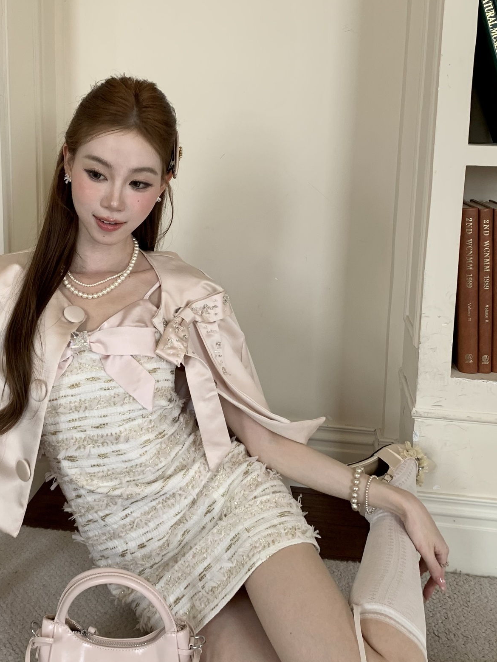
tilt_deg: -9.0
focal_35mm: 40
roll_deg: -0.5
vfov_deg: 46.4
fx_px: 766
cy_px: 247
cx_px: 169
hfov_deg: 35.6
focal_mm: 4.25
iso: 40
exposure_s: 1/121
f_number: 1.8
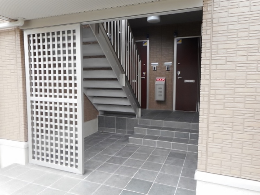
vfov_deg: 54.9
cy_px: 98
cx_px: 130
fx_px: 188
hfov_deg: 69.4
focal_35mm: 25
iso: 100
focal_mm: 4.5
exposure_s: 1/30
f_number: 3.7
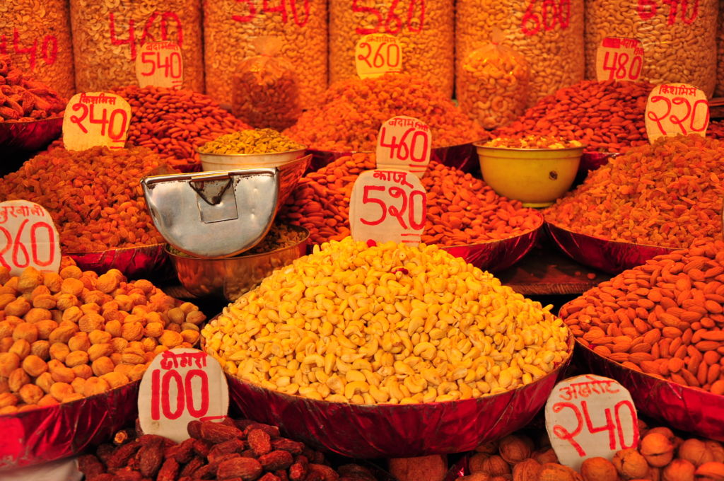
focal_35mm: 42
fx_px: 844
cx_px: 362
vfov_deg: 31.8
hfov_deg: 46.5
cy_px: 240
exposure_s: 1/250
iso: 200
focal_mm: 28
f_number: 4
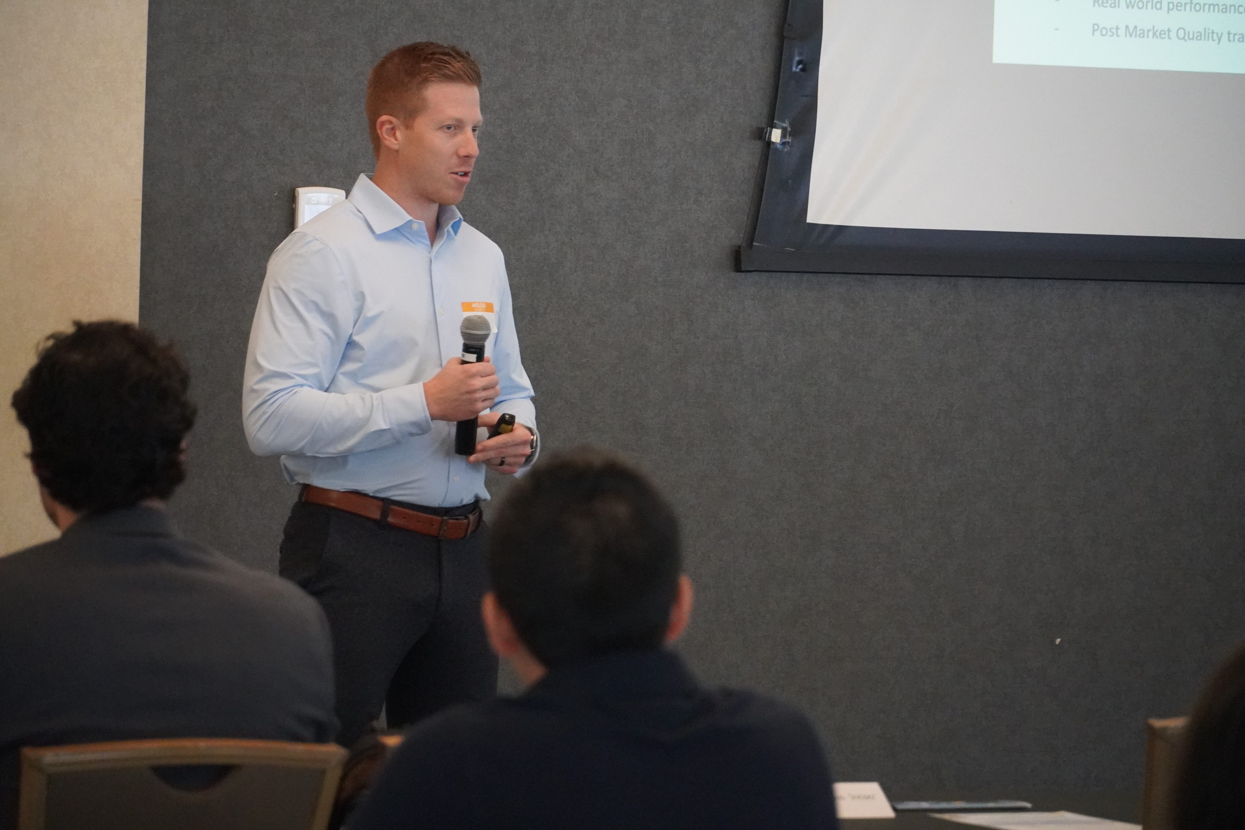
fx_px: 7003
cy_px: 415
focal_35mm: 202
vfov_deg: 6.8
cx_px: 622
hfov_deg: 10.2
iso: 6400
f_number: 5.6
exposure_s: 1/80
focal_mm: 135
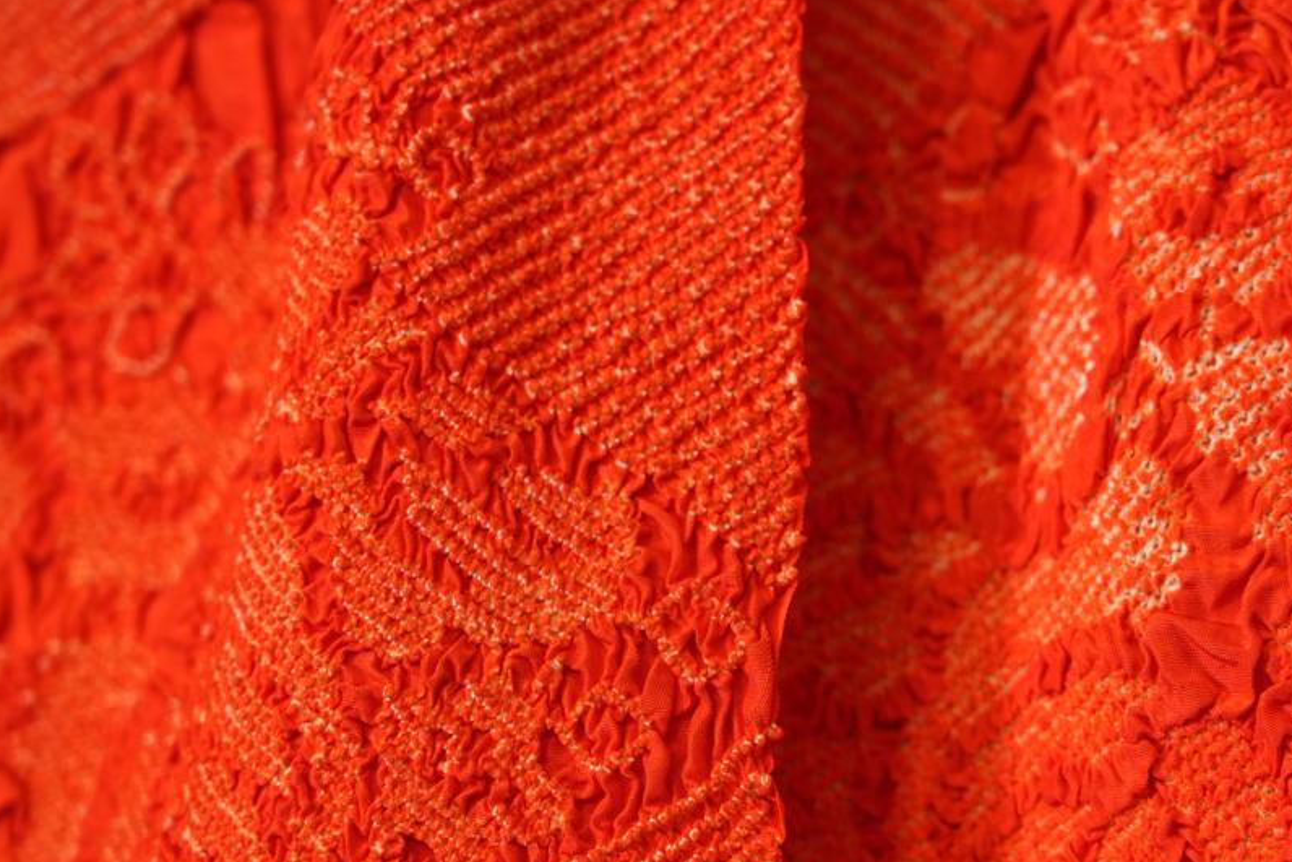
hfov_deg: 14.3
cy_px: 554
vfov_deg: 9.6
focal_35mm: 143
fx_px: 5133
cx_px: 794
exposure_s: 1/125
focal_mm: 105
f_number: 5.6
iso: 2000
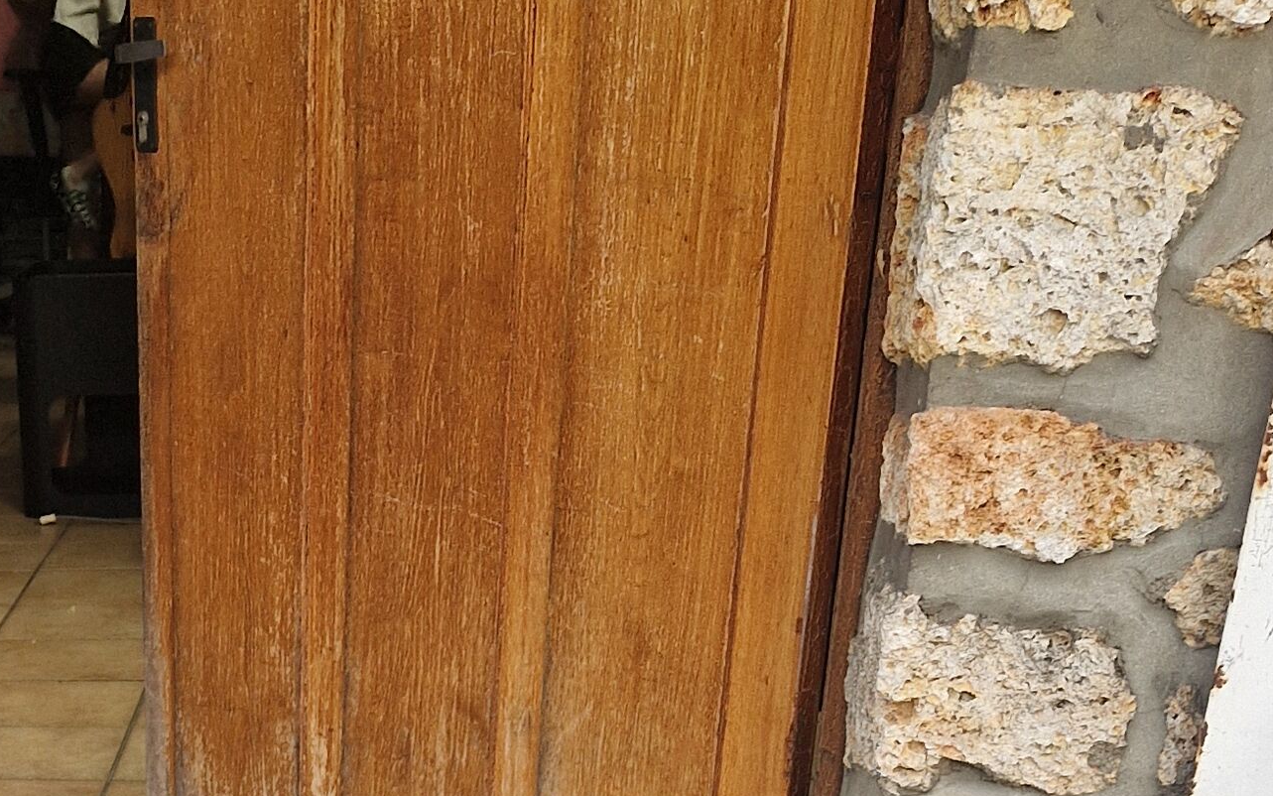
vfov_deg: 14.5
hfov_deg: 26.1
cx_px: 78
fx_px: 2637
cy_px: 1554
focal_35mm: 76
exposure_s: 1/100
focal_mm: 5.4
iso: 64
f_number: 1.8
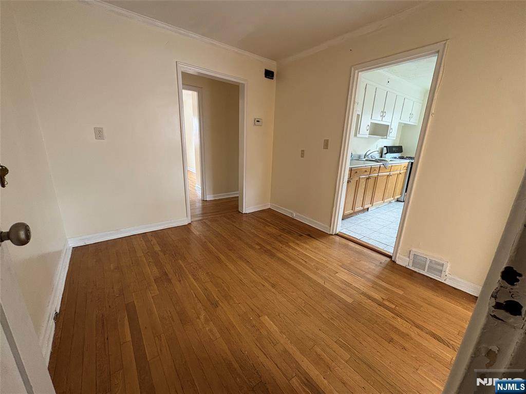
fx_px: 213
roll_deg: -1.8
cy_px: 197
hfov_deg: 102.1
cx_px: 263
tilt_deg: -14.8
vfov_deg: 85.7
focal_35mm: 14
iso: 250
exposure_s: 1/60
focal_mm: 2.22
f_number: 2.2
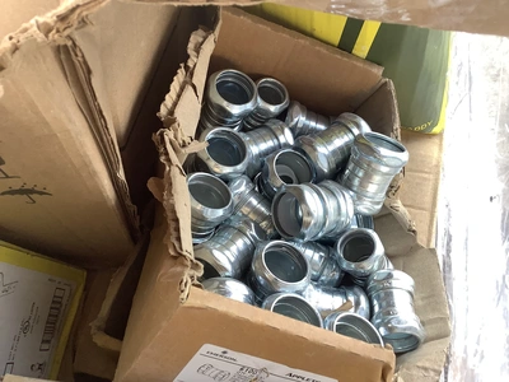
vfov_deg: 45.4
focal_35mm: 31
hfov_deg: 58.4
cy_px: 191
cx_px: 254
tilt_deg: -59.8
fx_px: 456
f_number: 2.4
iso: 80
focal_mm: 3.3
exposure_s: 1/100
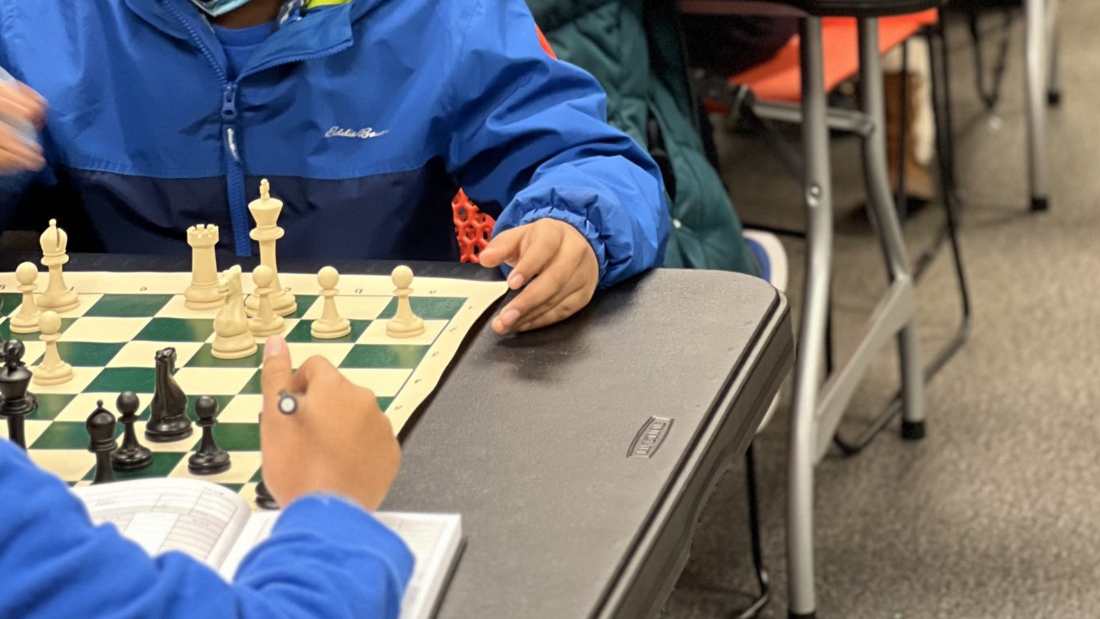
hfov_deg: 16.9
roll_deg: +2.0
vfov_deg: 9.4
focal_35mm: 127
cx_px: 575
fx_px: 3704
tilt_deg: -9.2
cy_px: -203
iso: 320
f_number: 2.8
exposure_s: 1/24
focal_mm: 9
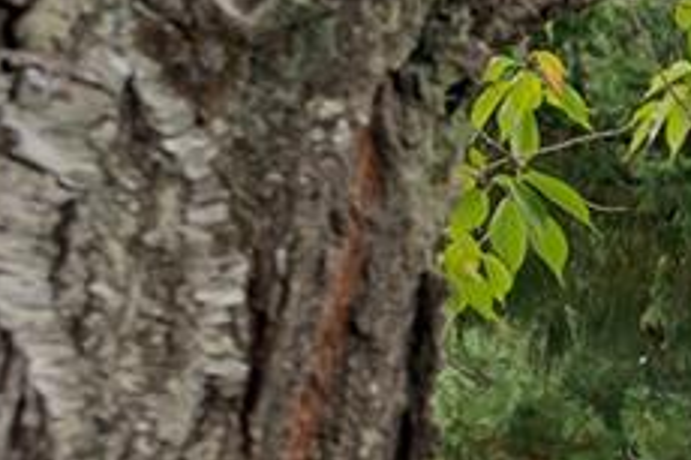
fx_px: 3069
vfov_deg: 8.2
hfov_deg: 9.4
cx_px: 2223
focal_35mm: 160
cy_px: 914
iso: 320
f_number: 5.6
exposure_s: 1/60
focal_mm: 23
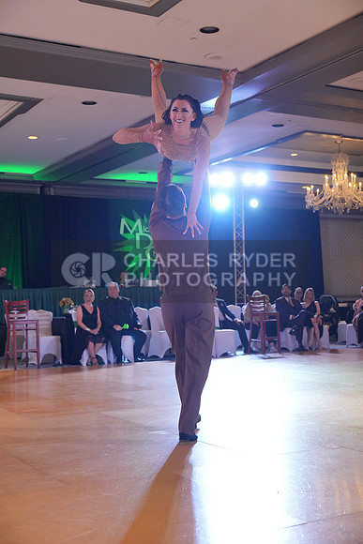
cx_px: 182
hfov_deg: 27.5
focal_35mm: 49
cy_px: 272
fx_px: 741
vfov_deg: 40.3
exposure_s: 1/400
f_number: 4
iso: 4000
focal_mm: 49
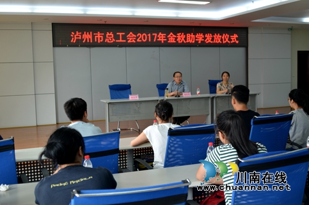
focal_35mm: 42
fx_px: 360
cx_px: 154
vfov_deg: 31.7
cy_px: 102
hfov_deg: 46.5
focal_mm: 28
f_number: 3.5
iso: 100
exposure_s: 1/20
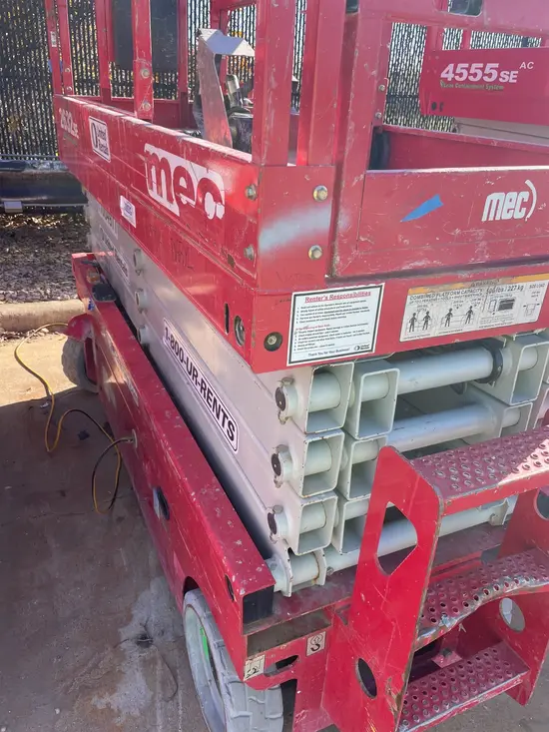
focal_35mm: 26
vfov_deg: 67.3
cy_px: 366
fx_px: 550
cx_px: 274
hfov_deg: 53.1
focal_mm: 4.2
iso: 32
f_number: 1.6
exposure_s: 1/785
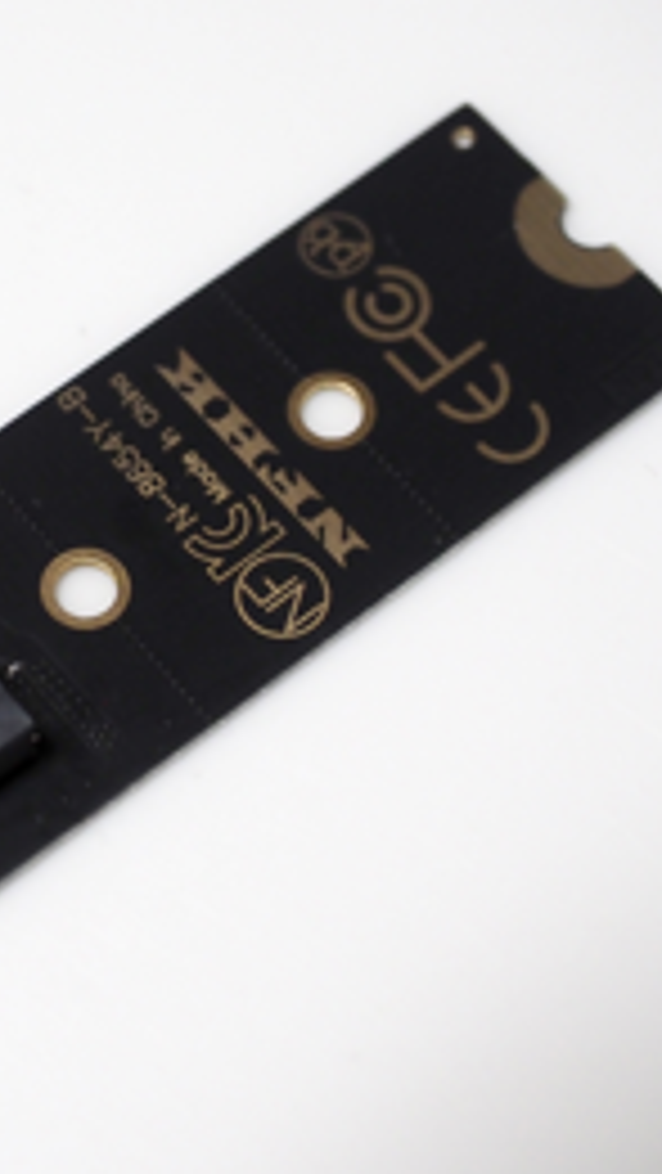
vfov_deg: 17.9
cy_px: 603
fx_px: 3741
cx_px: 104
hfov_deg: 10.1
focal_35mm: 120
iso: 800
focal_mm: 36
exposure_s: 1/80
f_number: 4
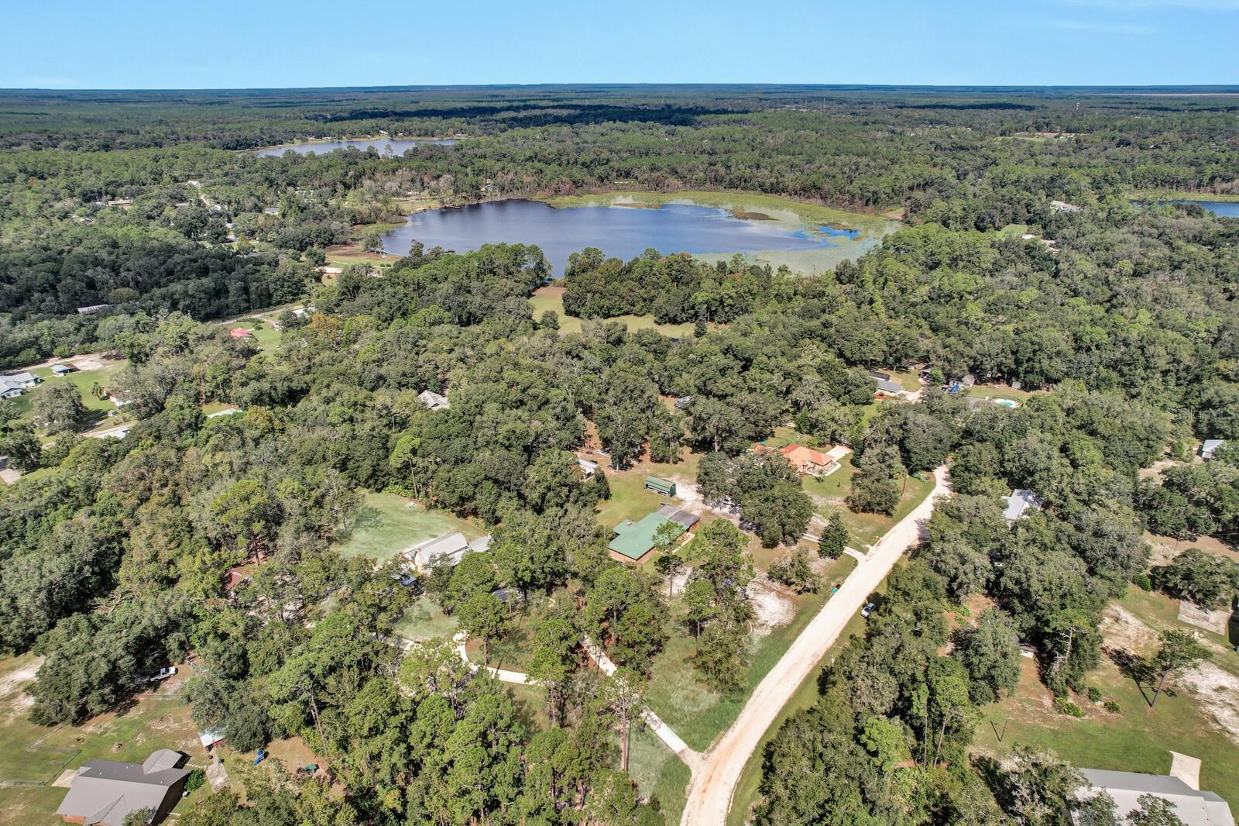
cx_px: 620
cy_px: 413
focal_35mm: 22
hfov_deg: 78.6
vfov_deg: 57.2
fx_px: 757
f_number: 2.8
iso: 100
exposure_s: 1/250
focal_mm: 8.4
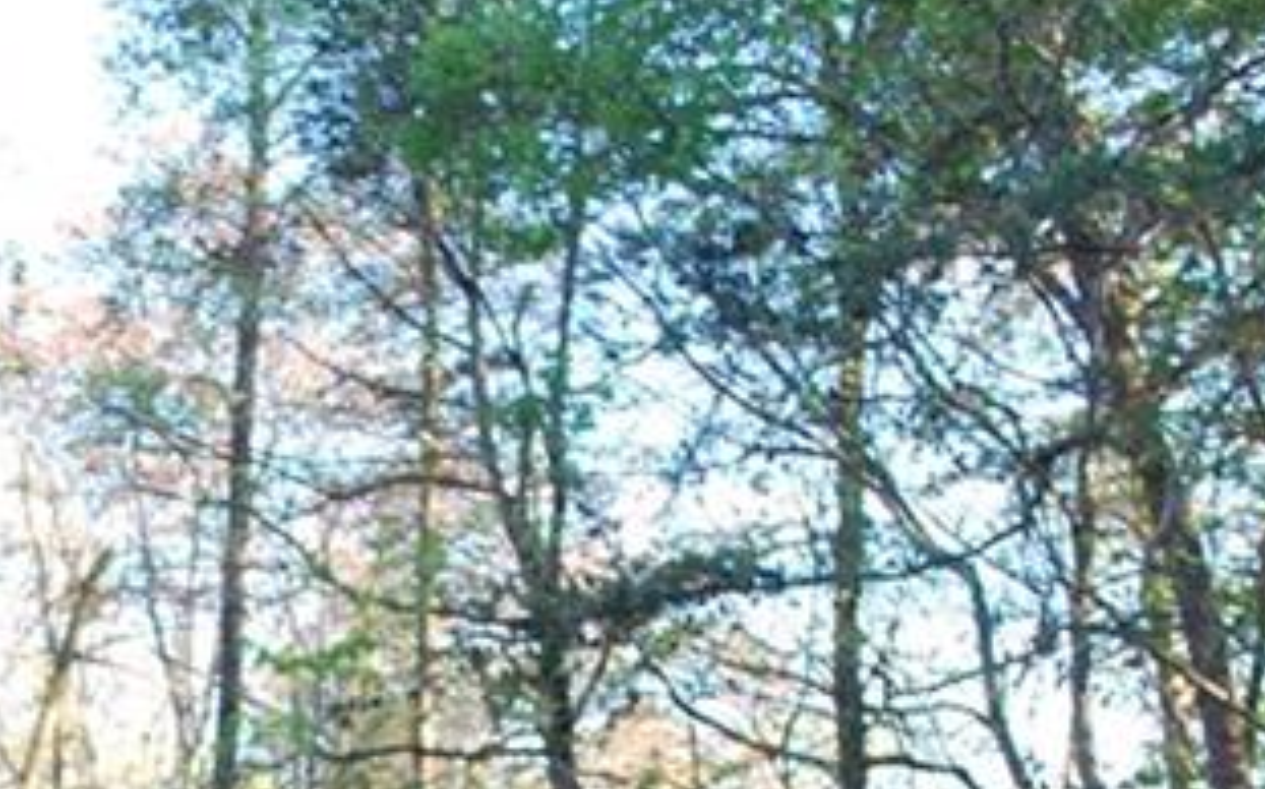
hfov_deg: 17.0
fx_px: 4169
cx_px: 85
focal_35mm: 121
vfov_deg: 10.3
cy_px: 1306
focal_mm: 24
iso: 200
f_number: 5
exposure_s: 1/100
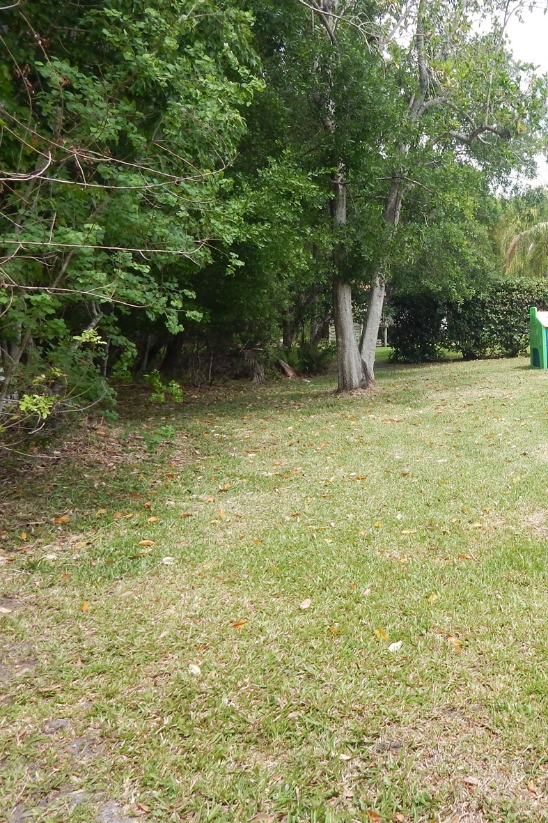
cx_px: 519
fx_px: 708
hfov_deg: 38.6
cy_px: 410
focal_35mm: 31
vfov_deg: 60.3
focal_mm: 4
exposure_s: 1/640
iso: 125
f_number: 3
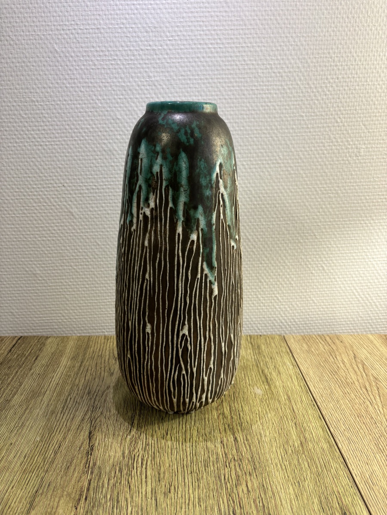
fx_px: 388
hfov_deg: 53.1
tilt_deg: -18.4
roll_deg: -0.8
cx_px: 194
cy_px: 258
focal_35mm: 26
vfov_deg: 67.3
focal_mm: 5.96
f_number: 1.6
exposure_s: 1/50
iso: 125
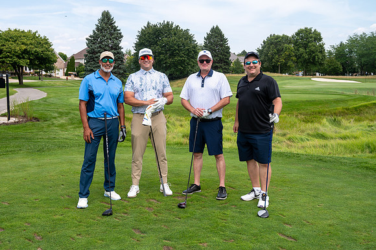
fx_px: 409
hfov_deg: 49.3
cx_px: 171
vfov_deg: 34.0
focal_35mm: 39
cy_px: 114
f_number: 6.3
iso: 250
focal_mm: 36
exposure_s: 1/800
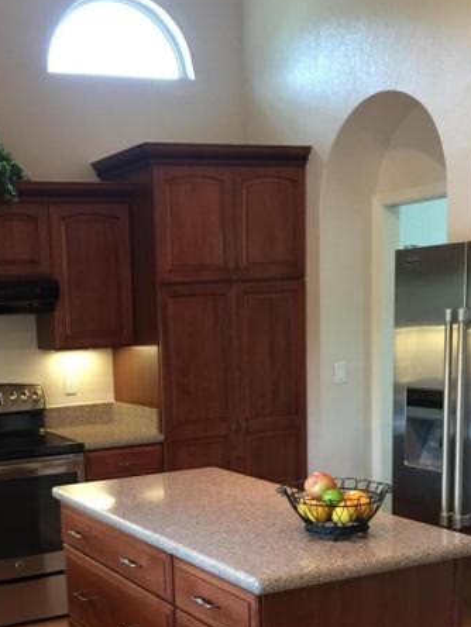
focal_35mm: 50
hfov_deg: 28.6
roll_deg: +2.5
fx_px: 907
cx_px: 106
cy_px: 476
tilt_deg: -9.8
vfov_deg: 37.2
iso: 100
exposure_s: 1/15
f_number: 2.2
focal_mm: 4.15
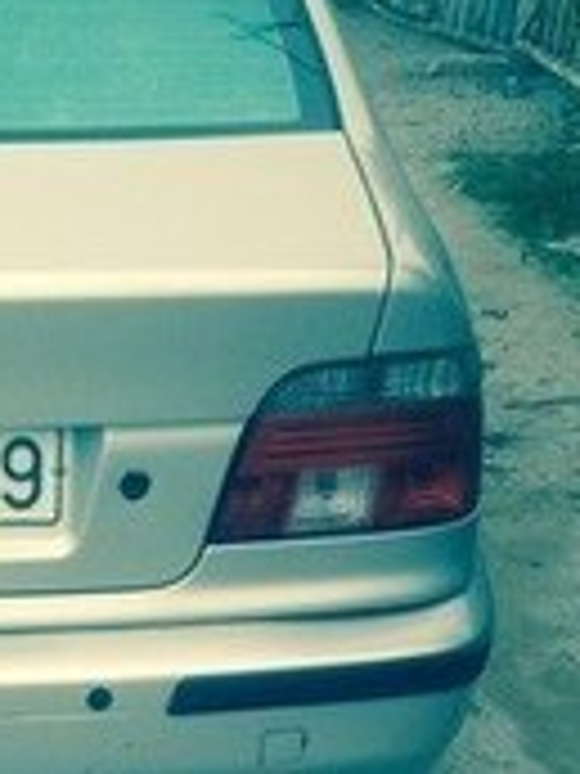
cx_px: -121
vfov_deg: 19.3
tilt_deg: -27.2
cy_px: 958
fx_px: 2122
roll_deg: +1.4
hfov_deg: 15.0
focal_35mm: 95
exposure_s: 1/319
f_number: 2.4
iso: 50
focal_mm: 4.12
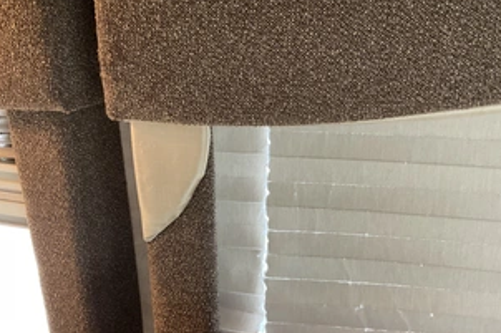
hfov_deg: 48.4
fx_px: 556
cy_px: 237
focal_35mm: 40
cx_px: 274
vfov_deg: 32.9
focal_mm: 3
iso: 160
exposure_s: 1/60
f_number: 1.8
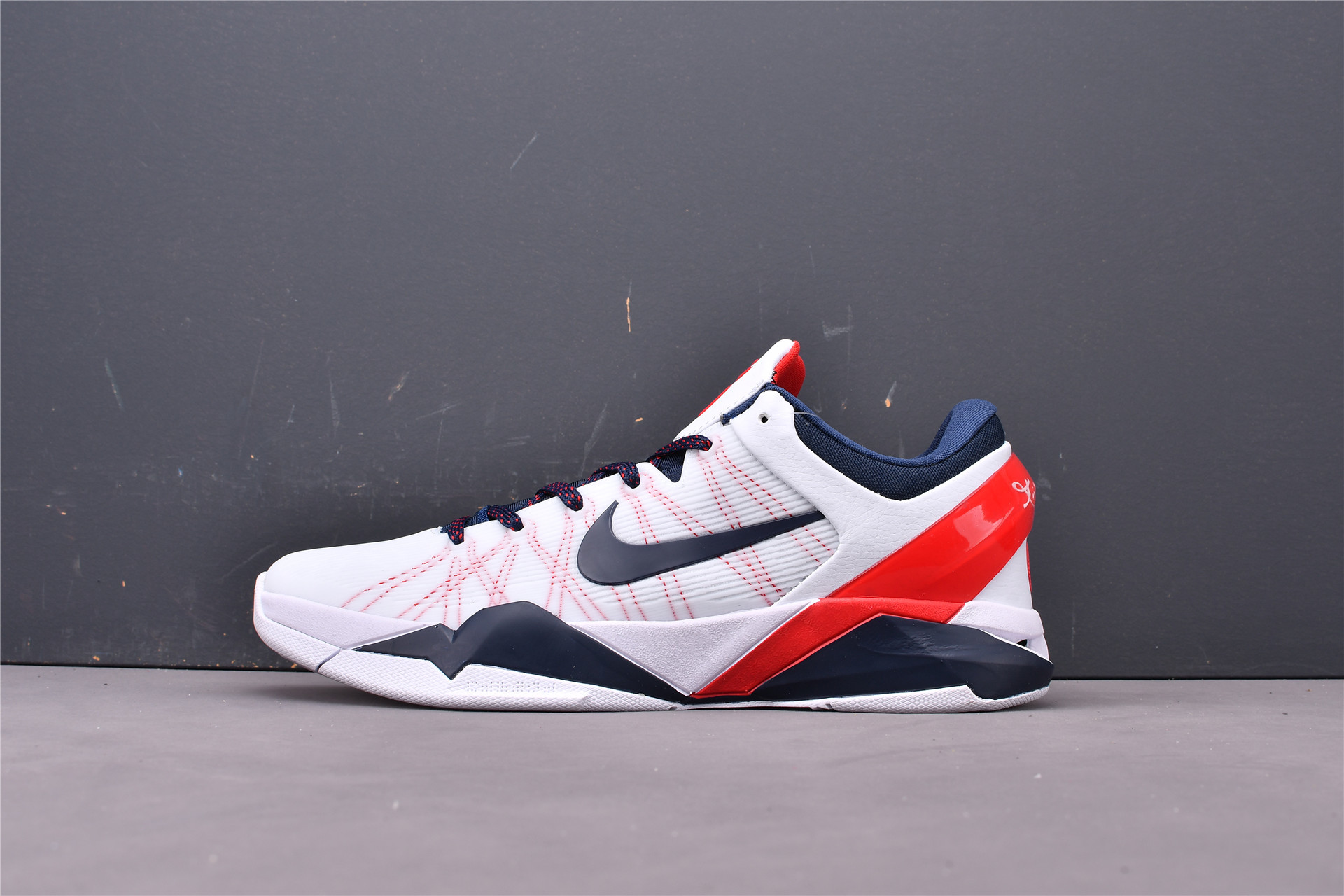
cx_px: 672
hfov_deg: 38.2
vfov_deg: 26.0
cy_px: 448
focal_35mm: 52
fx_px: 1941
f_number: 10
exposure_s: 1/125
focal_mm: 35
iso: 100
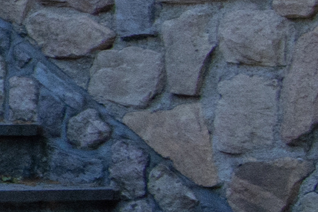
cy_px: -251
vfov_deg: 7.7
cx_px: -780
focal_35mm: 168
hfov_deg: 8.8
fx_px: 1484
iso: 640
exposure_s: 1/100
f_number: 14
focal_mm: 14
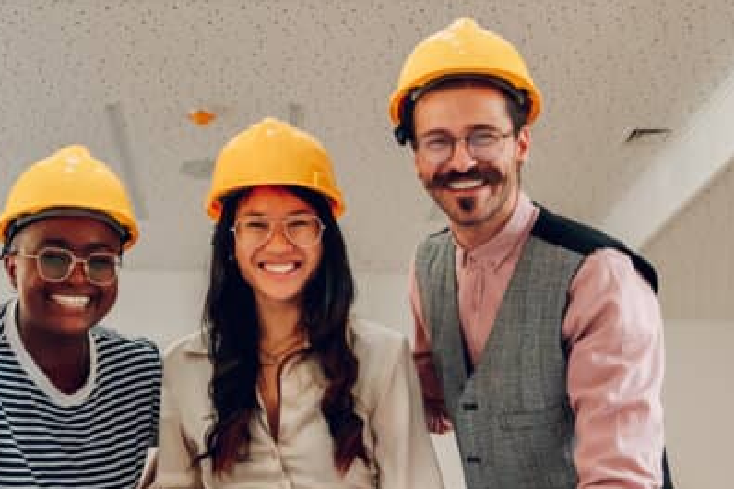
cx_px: 208
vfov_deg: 24.7
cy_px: 111
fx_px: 1100
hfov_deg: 36.3
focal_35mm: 54
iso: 500
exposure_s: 1/100
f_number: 2.8
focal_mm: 14
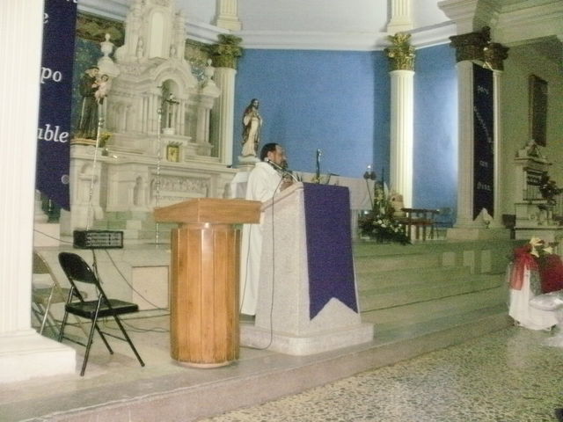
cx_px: 282
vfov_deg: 39.7
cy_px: 211
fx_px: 586
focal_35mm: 36
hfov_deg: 51.4
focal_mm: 6.3
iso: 640
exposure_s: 1/30
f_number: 3.5
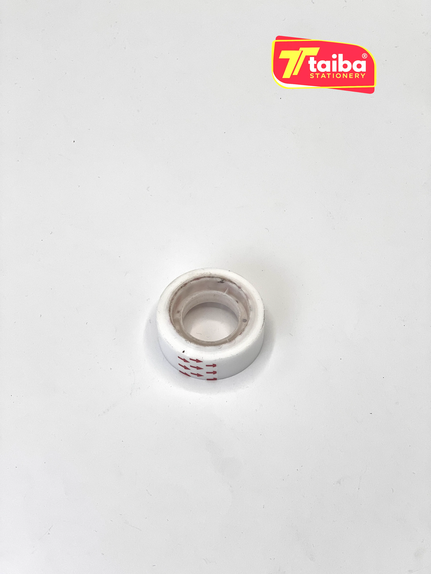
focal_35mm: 77
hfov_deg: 19.1
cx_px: 216
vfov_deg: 25.3
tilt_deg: -60.9
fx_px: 1278
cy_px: 287
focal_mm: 9
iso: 32
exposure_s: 1/449
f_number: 2.8
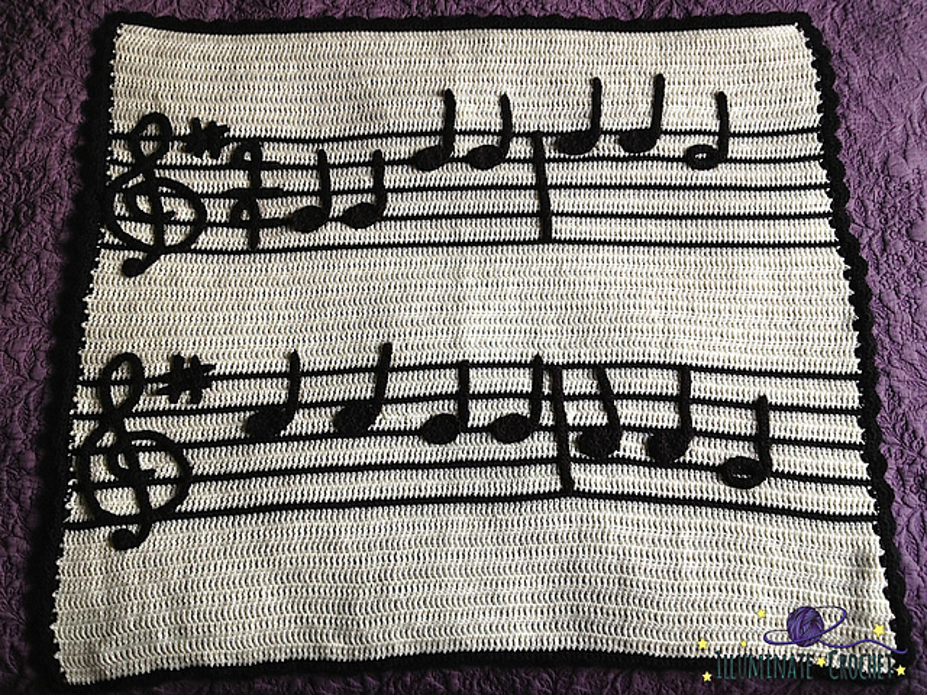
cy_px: 348
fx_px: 937
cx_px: 464
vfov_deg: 40.7
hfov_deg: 52.6
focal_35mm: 35
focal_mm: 4.28
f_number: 2.4
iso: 64
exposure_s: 1/20
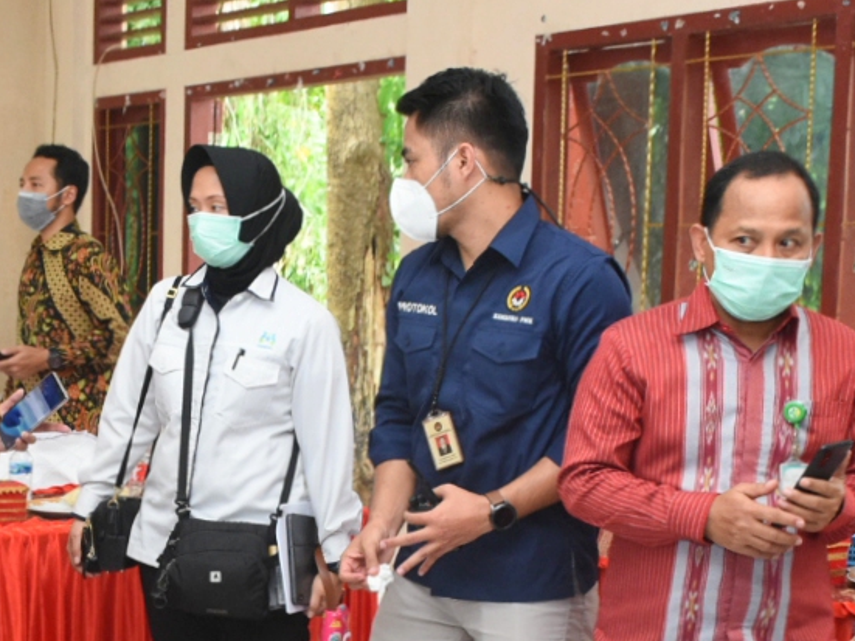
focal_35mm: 75
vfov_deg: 19.4
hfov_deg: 25.6
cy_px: 540
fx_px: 1852
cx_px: 192
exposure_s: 1/100
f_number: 5
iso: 1000
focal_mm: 18
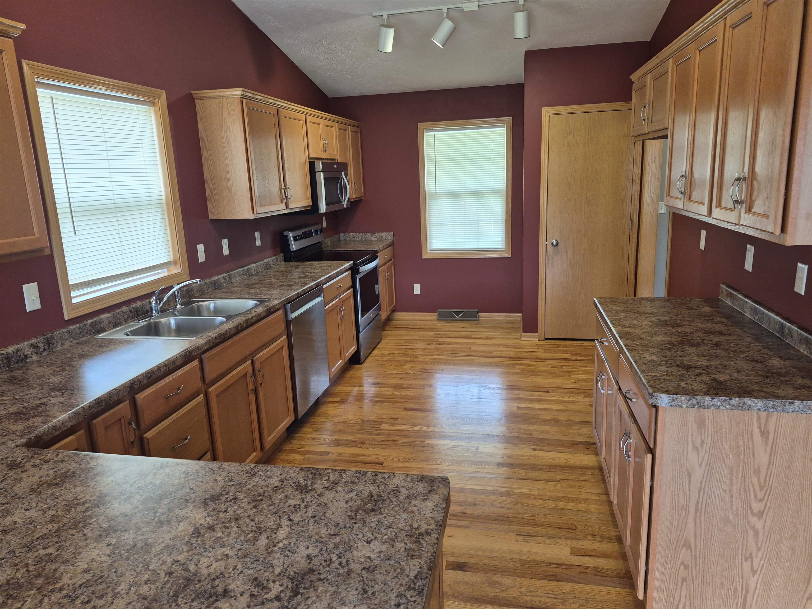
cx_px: 406
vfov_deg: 58.9
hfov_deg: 73.9
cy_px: 304
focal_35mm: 23
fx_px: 540
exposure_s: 1/120
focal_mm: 5.4
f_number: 1.8
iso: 200
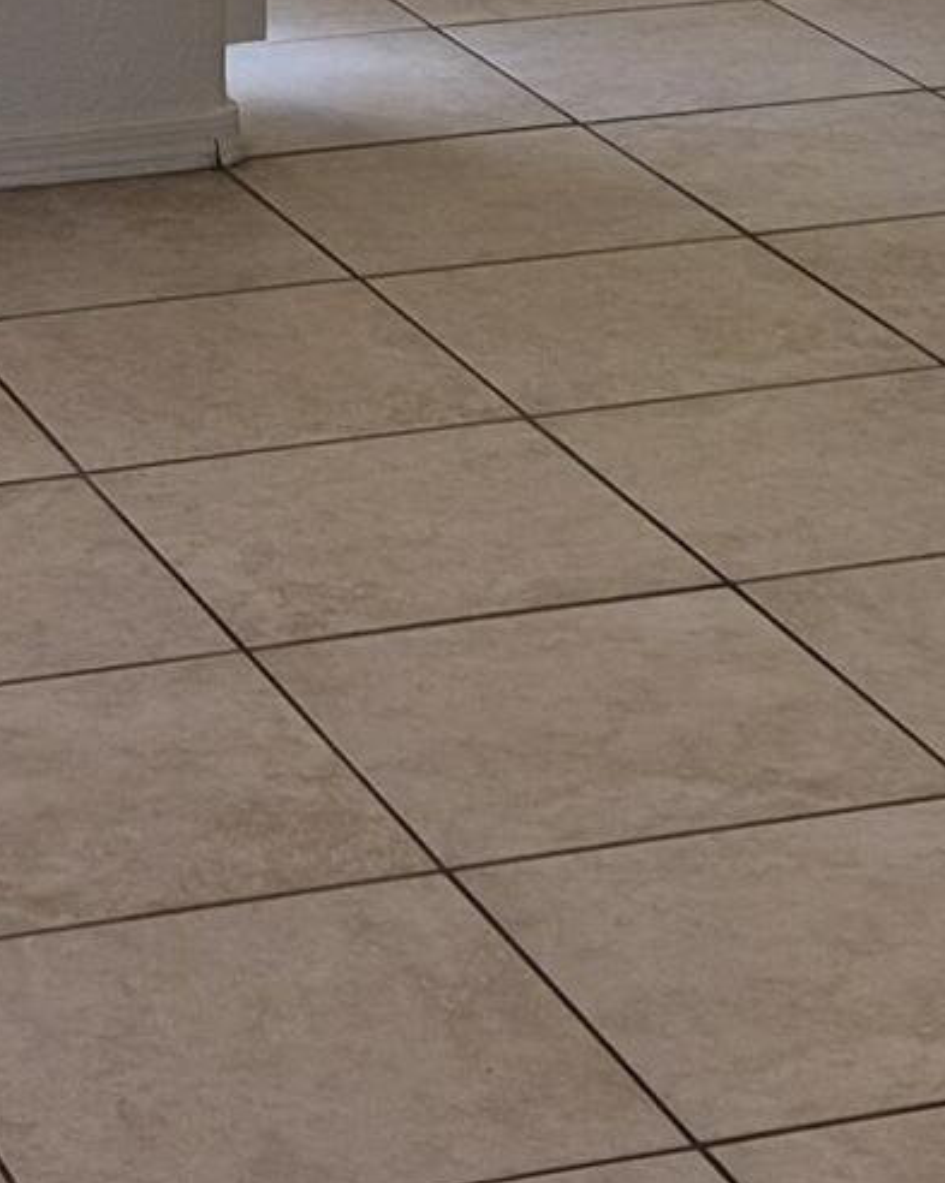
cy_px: -334
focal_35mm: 137
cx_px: 166
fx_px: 4794
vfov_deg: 13.6
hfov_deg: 11.2
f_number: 1.8
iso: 80
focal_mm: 5.4
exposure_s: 1/120
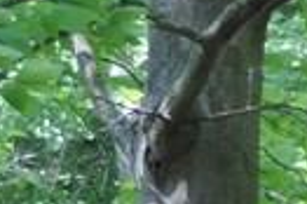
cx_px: 809
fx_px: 4846
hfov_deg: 3.6
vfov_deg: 2.4
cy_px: 453
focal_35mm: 569
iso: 125
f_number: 3.9
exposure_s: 1/60
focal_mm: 12.4
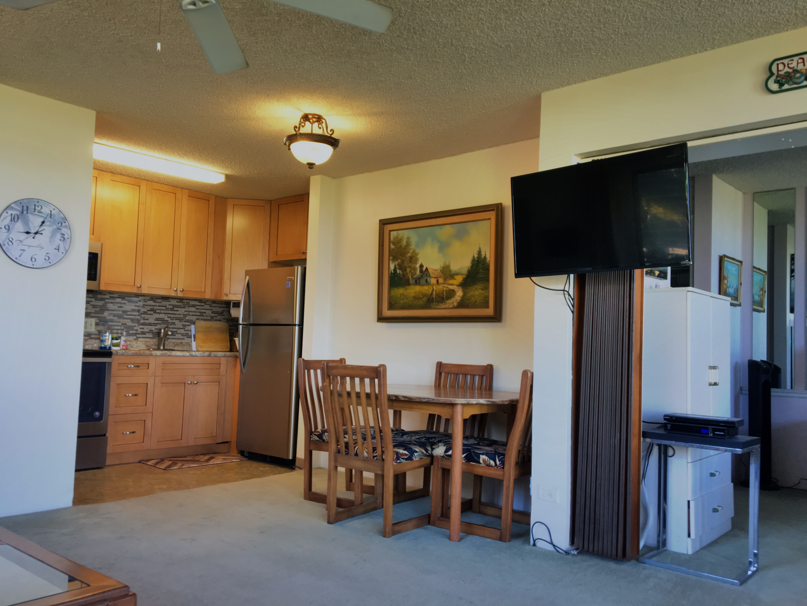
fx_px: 676
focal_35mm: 29
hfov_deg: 61.7
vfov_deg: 48.2
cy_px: 303
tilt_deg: +3.6
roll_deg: -1.7
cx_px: 404
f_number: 2.2
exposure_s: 1/60
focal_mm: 4.15
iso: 25
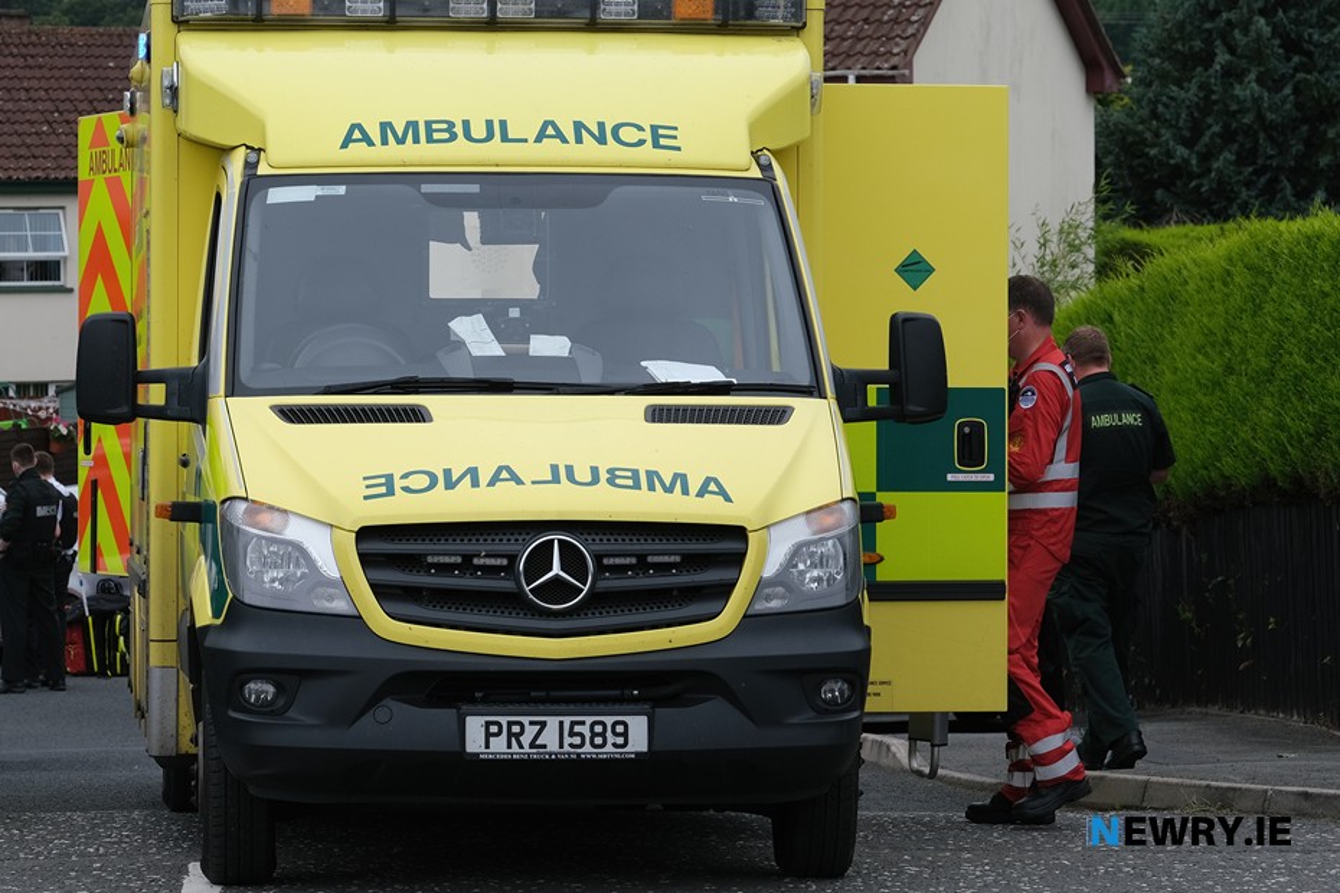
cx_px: 670
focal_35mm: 95
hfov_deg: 21.5
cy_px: 446
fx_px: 3536
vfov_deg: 14.4
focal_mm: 63.4
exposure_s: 1/800
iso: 400
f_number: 5.6
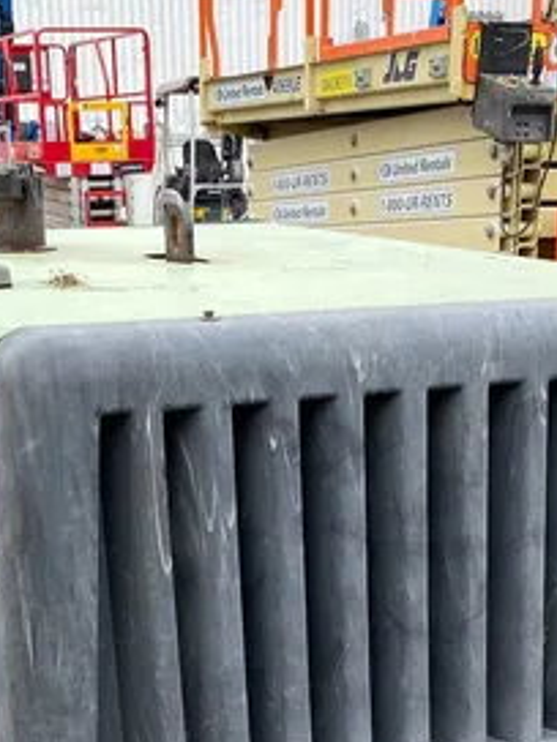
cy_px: 880
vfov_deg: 25.1
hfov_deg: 21.0
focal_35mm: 70
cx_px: 251
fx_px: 1502
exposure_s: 1/121
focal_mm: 4.25
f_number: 1.8
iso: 32
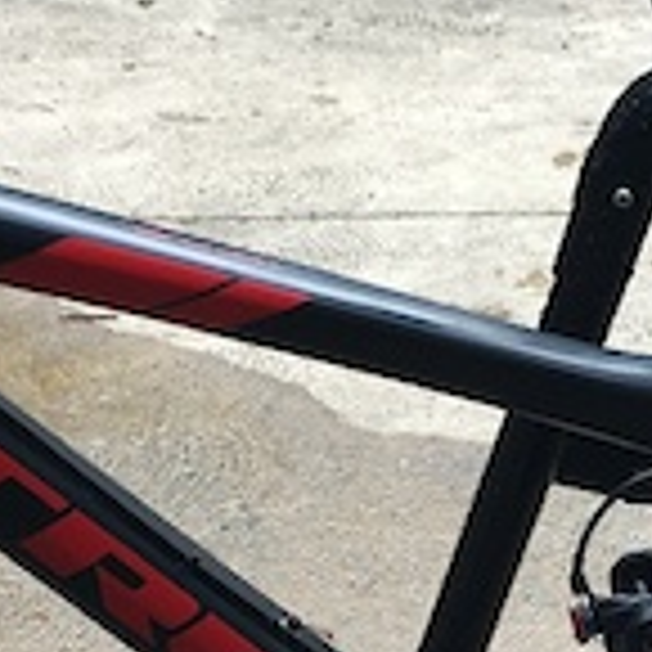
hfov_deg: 12.3
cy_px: 544
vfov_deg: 12.3
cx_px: 585
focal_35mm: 141
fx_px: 3005
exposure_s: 1/206
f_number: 2.2
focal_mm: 4.15
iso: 25
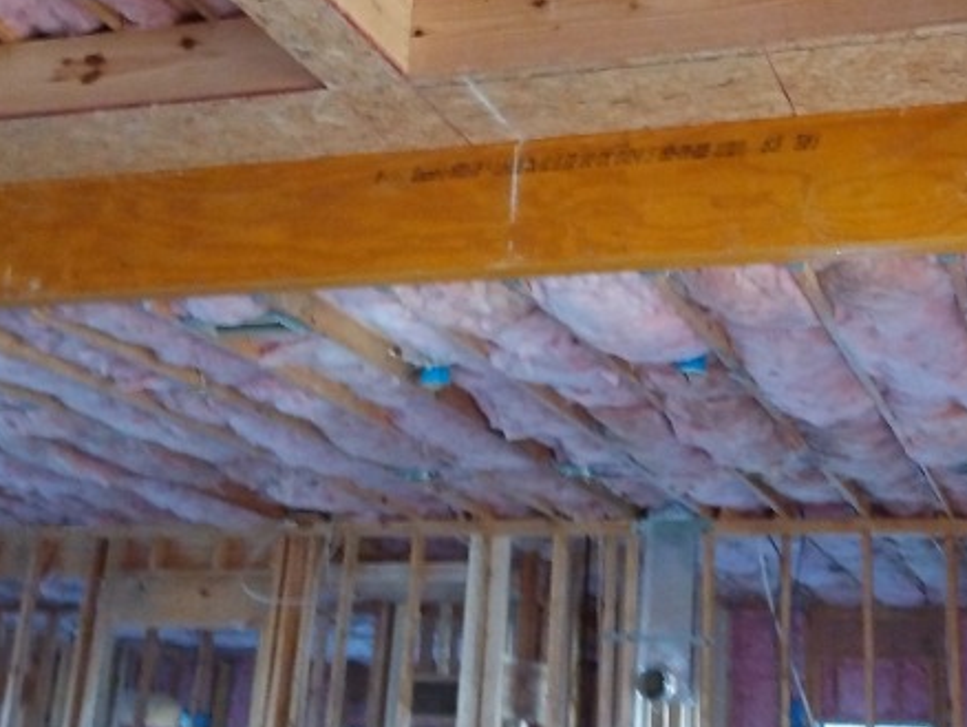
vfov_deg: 33.5
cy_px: 155
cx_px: 585
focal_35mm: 42
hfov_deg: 44.5
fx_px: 1174
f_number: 2
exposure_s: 1/20
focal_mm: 3.54
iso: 778
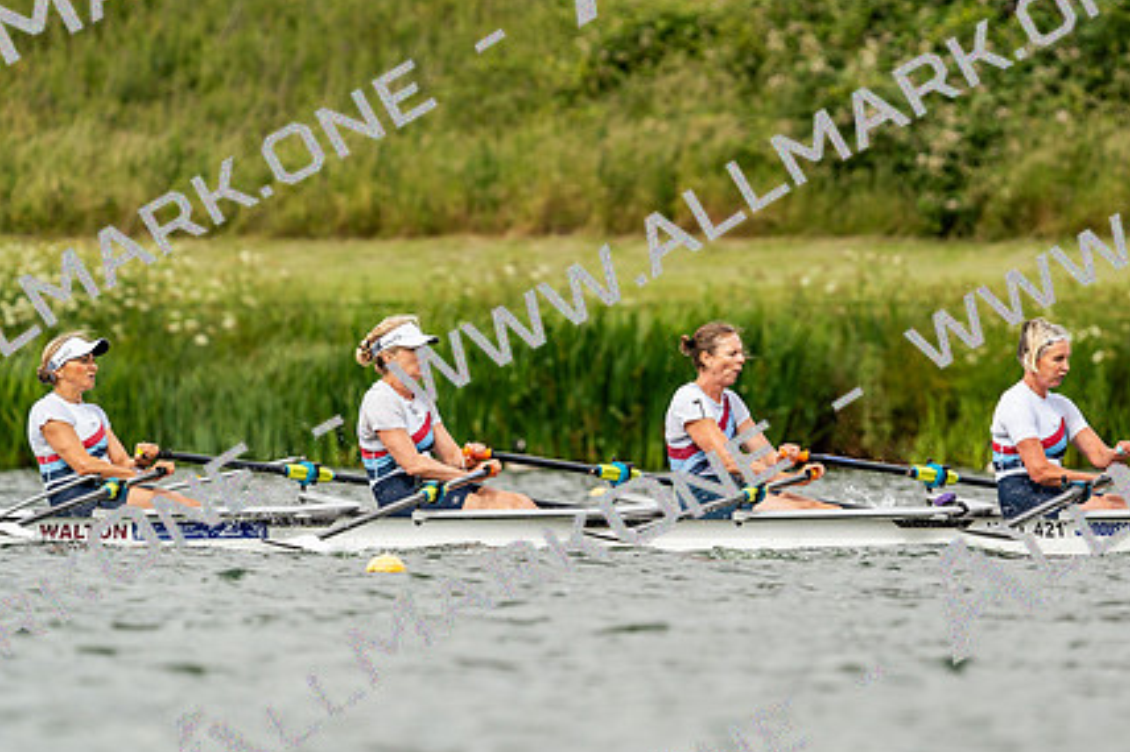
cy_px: 413
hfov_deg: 3.6
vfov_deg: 2.4
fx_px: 17947
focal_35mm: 572
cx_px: 713
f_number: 6.3
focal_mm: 422
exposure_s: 1/2000
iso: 500
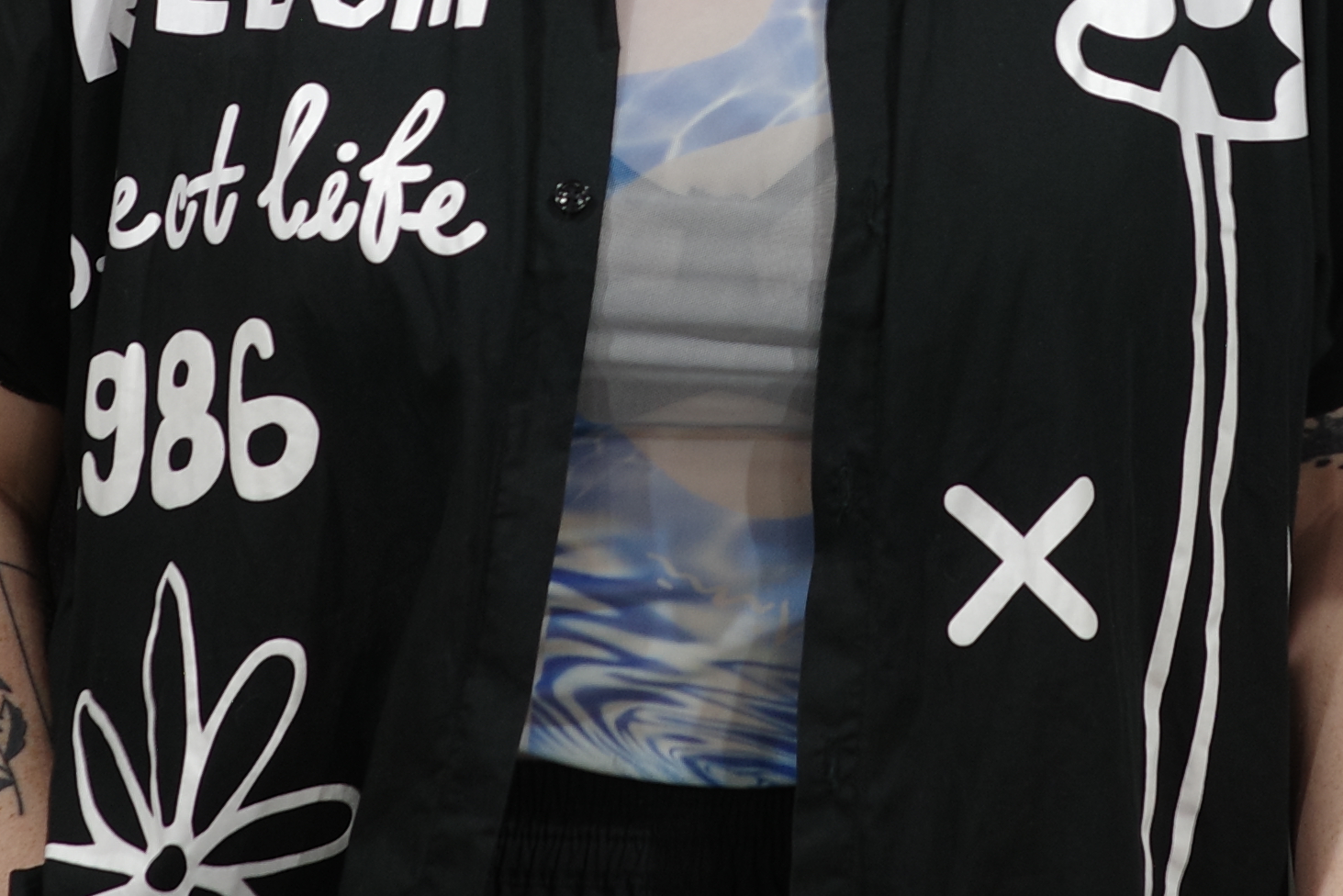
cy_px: -252
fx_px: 6119
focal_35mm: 164
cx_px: 886
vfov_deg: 8.3
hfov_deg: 12.5
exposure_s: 1/5
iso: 125
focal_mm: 26
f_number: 2.8
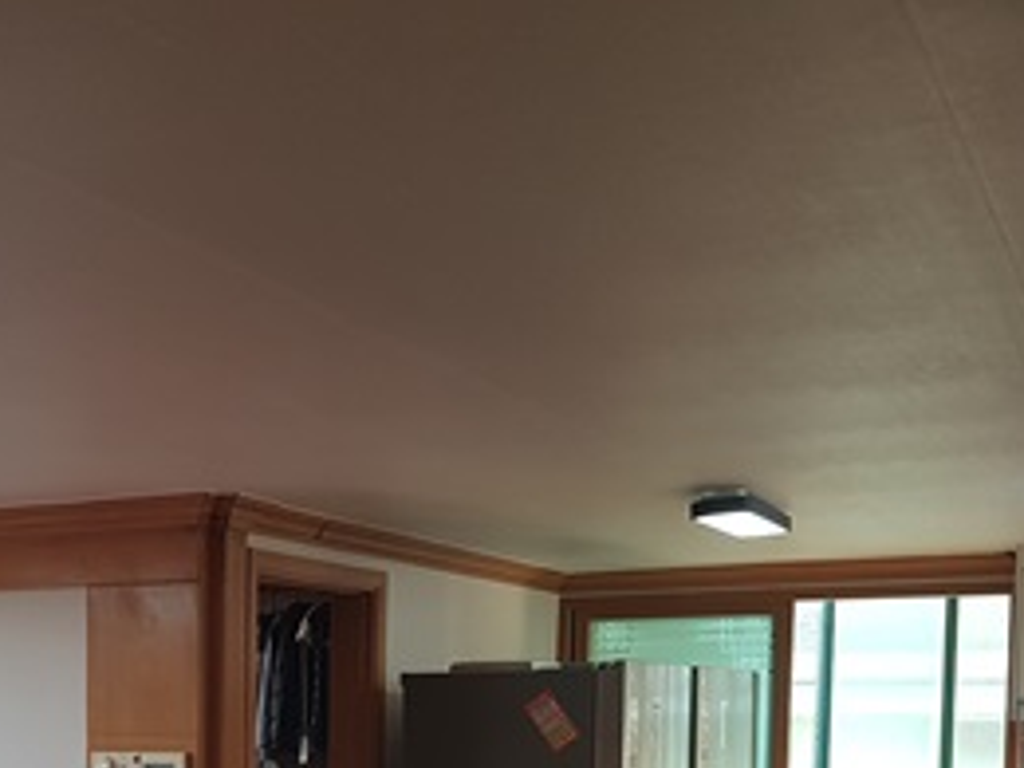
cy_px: 786
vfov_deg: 25.6
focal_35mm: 54
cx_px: 221
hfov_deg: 34.6
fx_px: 1597
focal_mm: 4.2
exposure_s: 1/120
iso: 64
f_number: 1.7
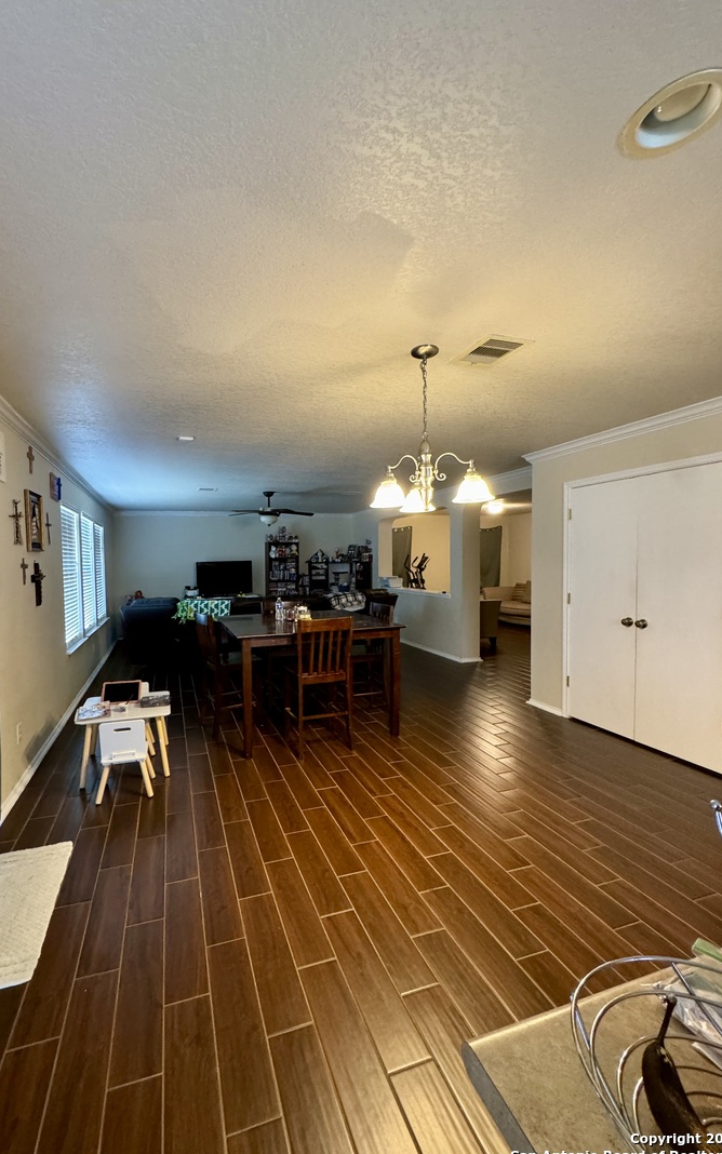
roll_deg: +0.5
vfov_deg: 101.4
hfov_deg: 74.4
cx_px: 307
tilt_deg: -3.8
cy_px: 581
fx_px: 472
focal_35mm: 15
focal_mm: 2.22
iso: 640
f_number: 2.2
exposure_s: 1/60
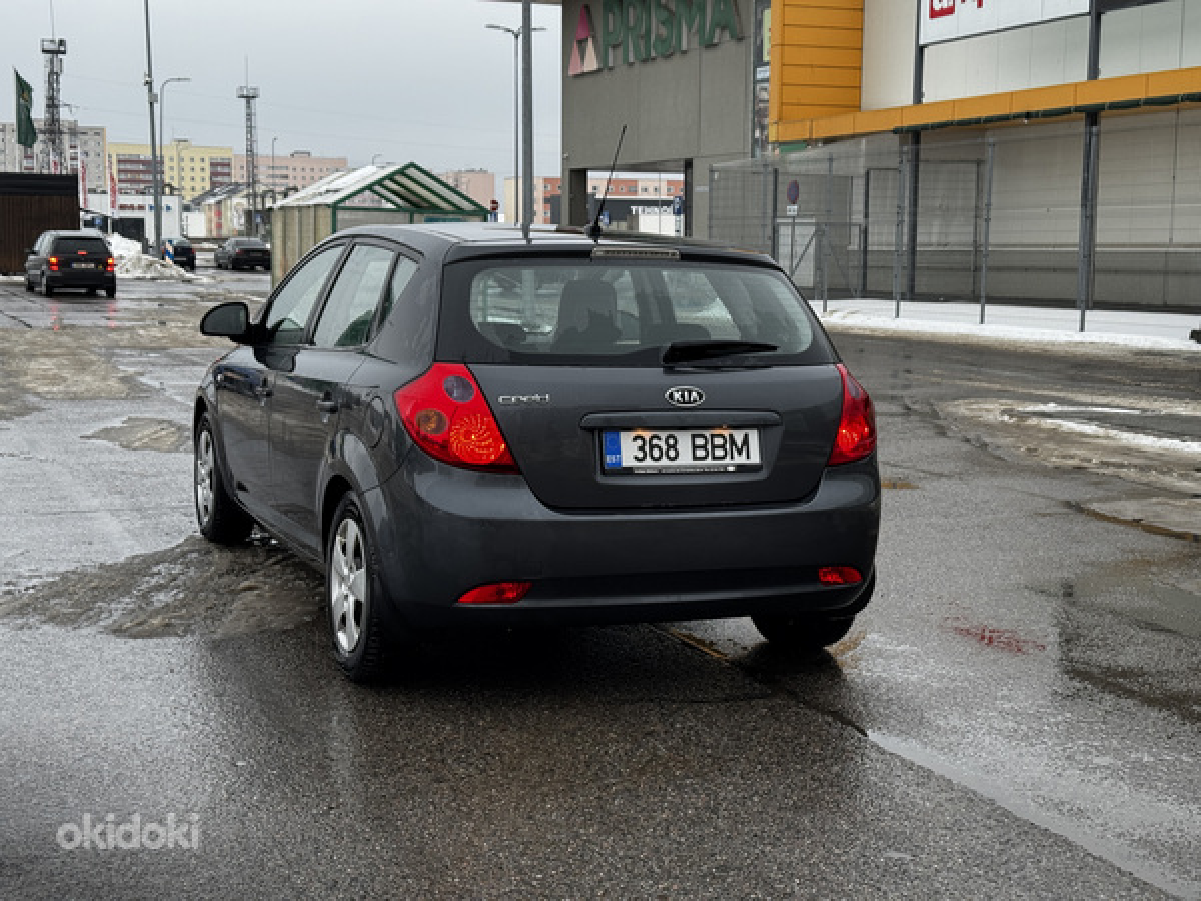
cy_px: 450
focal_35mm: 48
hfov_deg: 39.7
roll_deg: +0.6
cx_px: 600
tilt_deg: -6.9
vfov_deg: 30.3
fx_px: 1665
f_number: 1.78
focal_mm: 6.76
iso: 100
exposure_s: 1/88
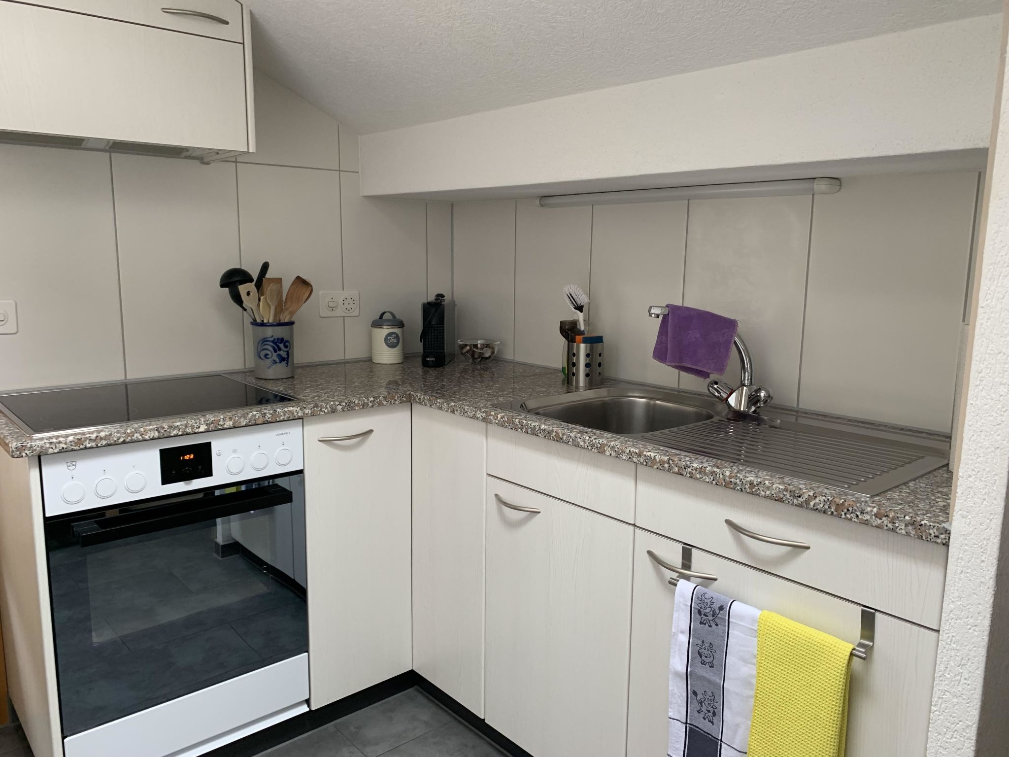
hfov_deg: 67.3
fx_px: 758
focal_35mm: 26
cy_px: 378
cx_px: 504
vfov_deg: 53.1
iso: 100
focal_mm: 4.25
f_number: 1.8
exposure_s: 1/92
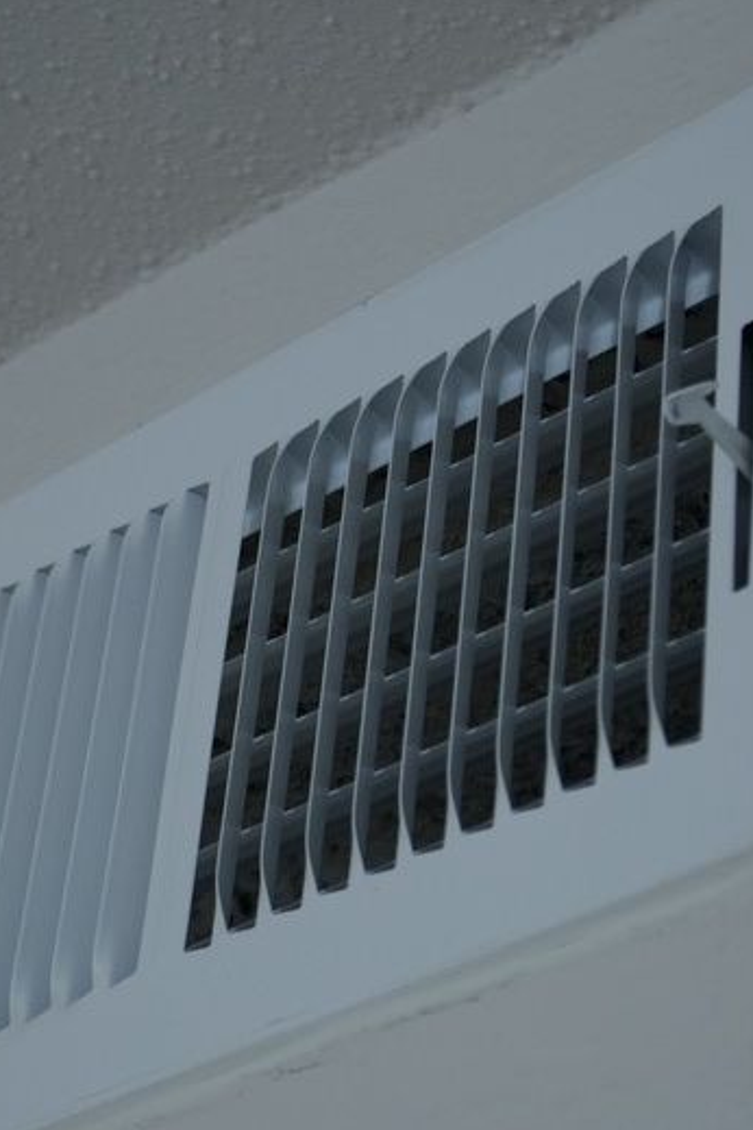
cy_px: 658
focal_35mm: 107
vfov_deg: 19.1
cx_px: 282
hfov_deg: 12.8
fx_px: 3356
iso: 800
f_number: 4
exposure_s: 1/125
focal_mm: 37
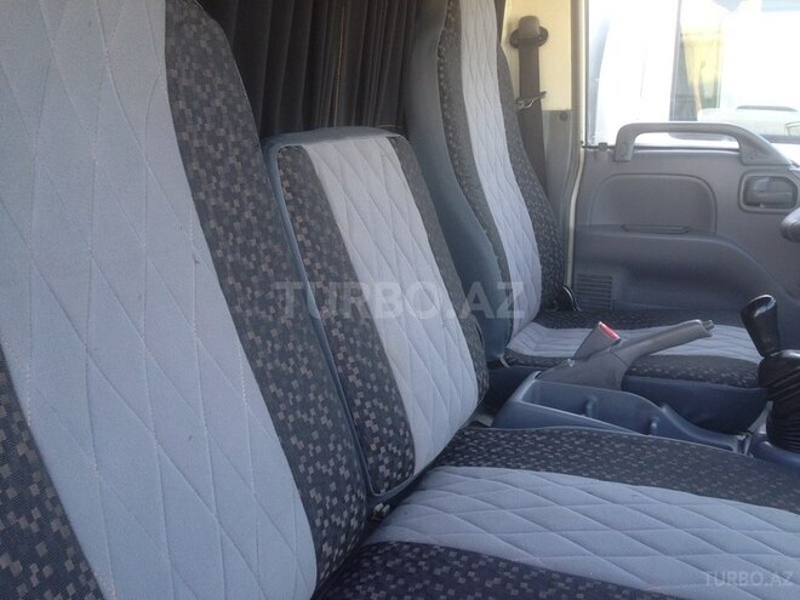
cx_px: 400
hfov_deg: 55.4
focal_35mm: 33
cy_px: 300
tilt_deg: -12.2
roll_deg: -3.7
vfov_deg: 42.9
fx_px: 763
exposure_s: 1/60
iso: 64
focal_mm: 4.12
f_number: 2.4
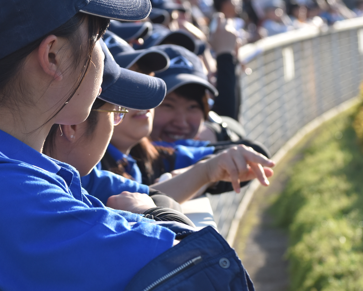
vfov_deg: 10.7
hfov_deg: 13.4
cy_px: 115
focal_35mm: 144
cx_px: 182
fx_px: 1547
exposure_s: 1/500
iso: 280
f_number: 5.6
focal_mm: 66
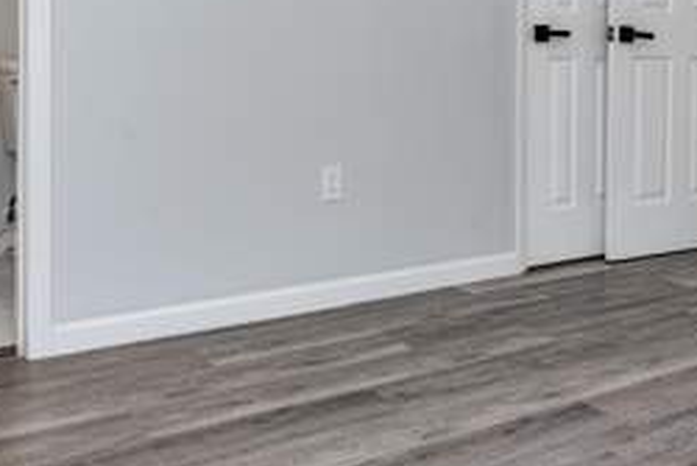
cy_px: 50
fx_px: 891
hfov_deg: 42.5
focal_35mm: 46
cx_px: 427
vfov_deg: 28.2
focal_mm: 24
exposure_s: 1/125
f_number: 7.1
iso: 500
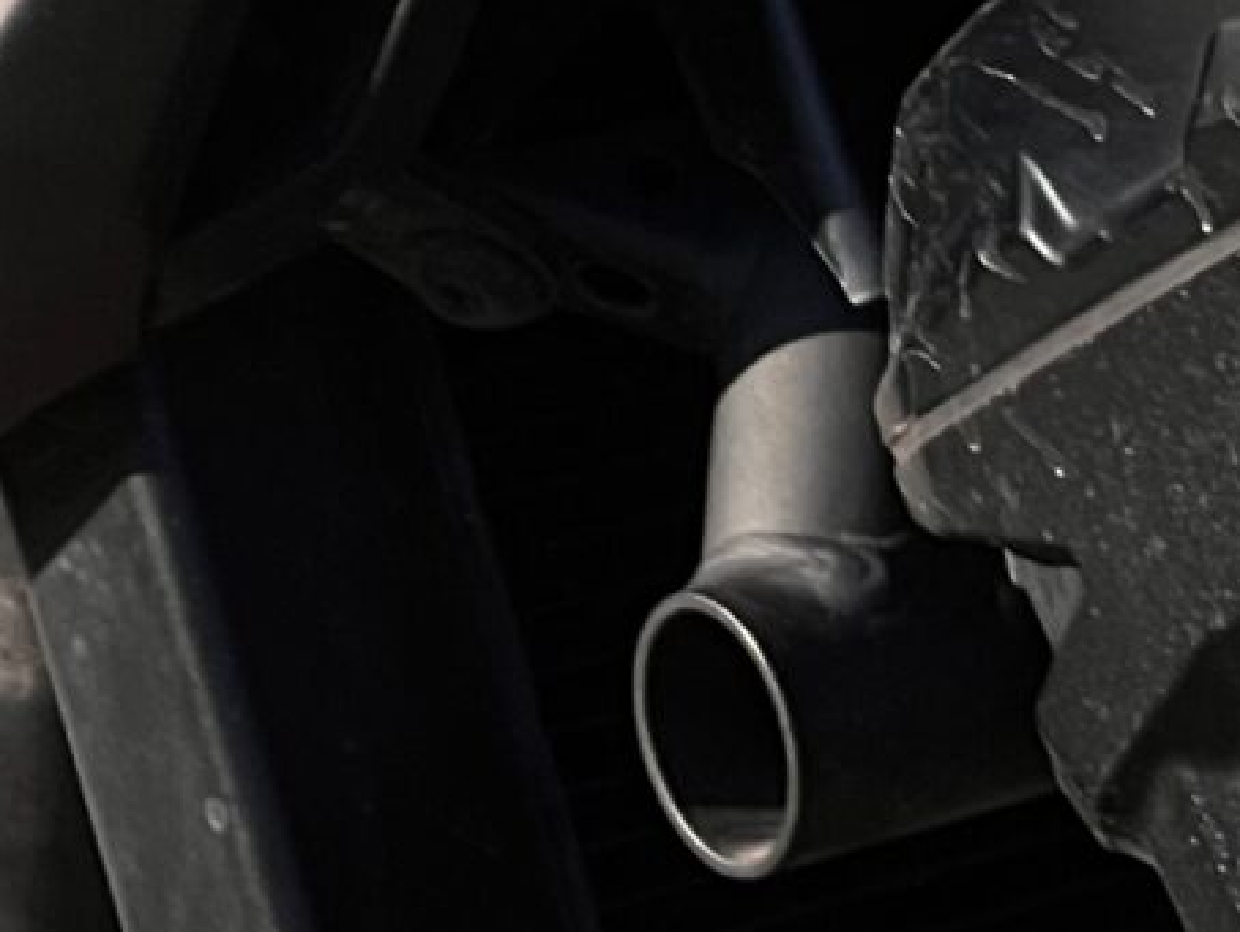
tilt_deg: -6.9
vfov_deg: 3.4
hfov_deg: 4.5
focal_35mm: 434
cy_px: 1826
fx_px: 15555
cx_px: 2087
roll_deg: -0.5
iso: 32
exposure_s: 1/497
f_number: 2.8
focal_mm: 9
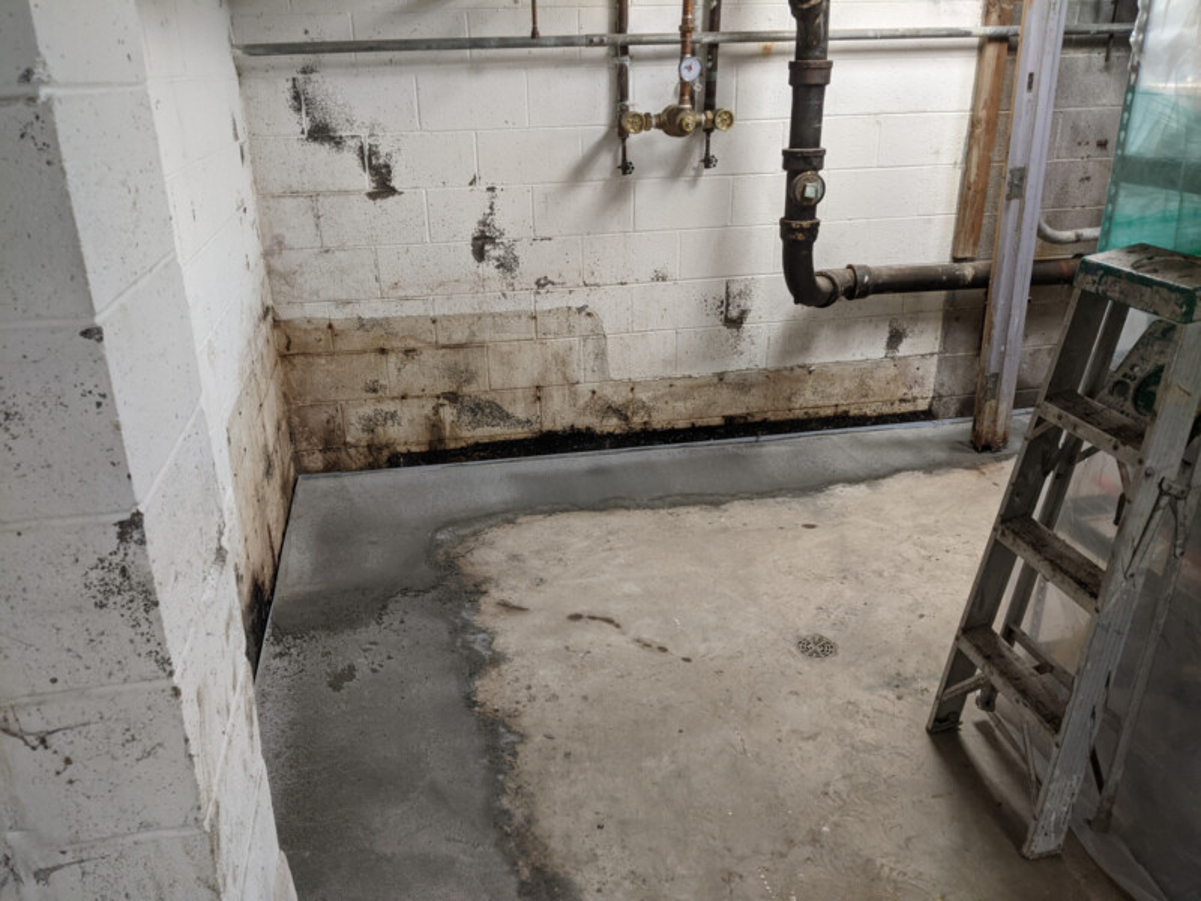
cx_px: 600
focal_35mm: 27
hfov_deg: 65.3
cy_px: 450
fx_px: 937
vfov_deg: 51.4
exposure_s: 1/120
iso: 196
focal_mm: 4.44
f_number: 1.8
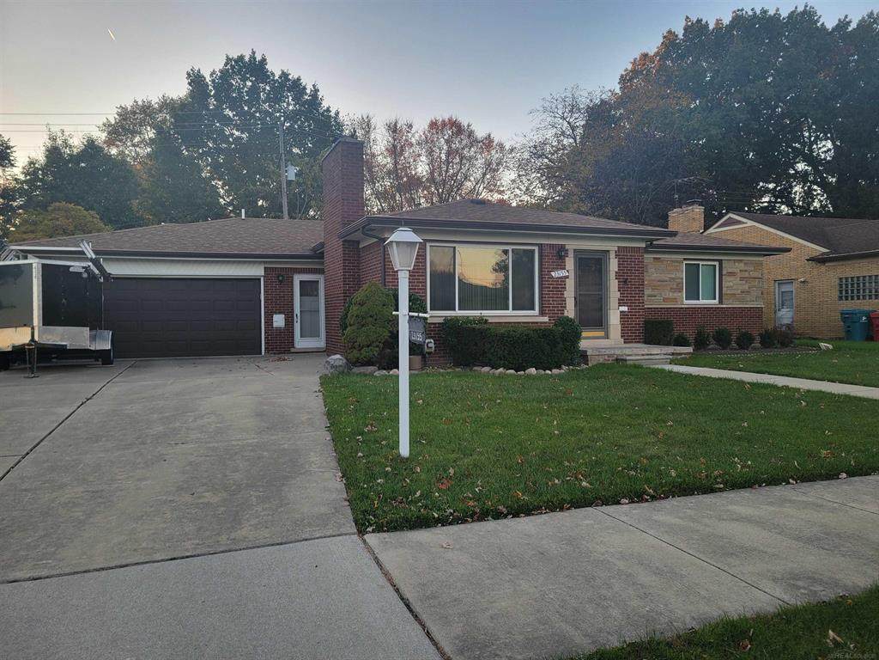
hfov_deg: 67.3
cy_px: 330
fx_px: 660
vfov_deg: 53.1
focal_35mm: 26
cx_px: 440
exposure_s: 1/120
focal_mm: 5.4
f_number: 1.8
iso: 50
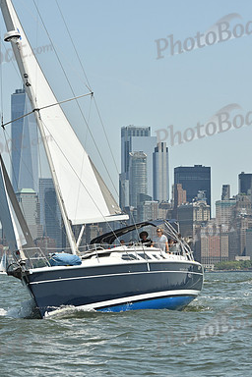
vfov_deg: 14.8
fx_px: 1459
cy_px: 189
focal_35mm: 139
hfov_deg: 9.9
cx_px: 104
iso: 320
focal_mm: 92
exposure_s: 1/1250
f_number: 9
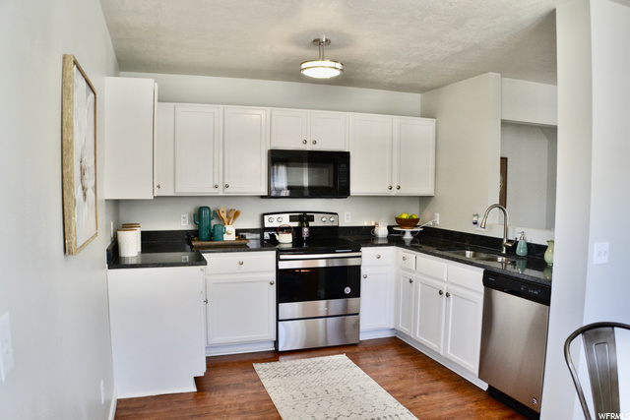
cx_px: 315
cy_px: 210
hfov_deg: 57.2
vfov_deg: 40.0
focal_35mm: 33
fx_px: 578
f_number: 5
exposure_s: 1/100
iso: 400
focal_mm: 22
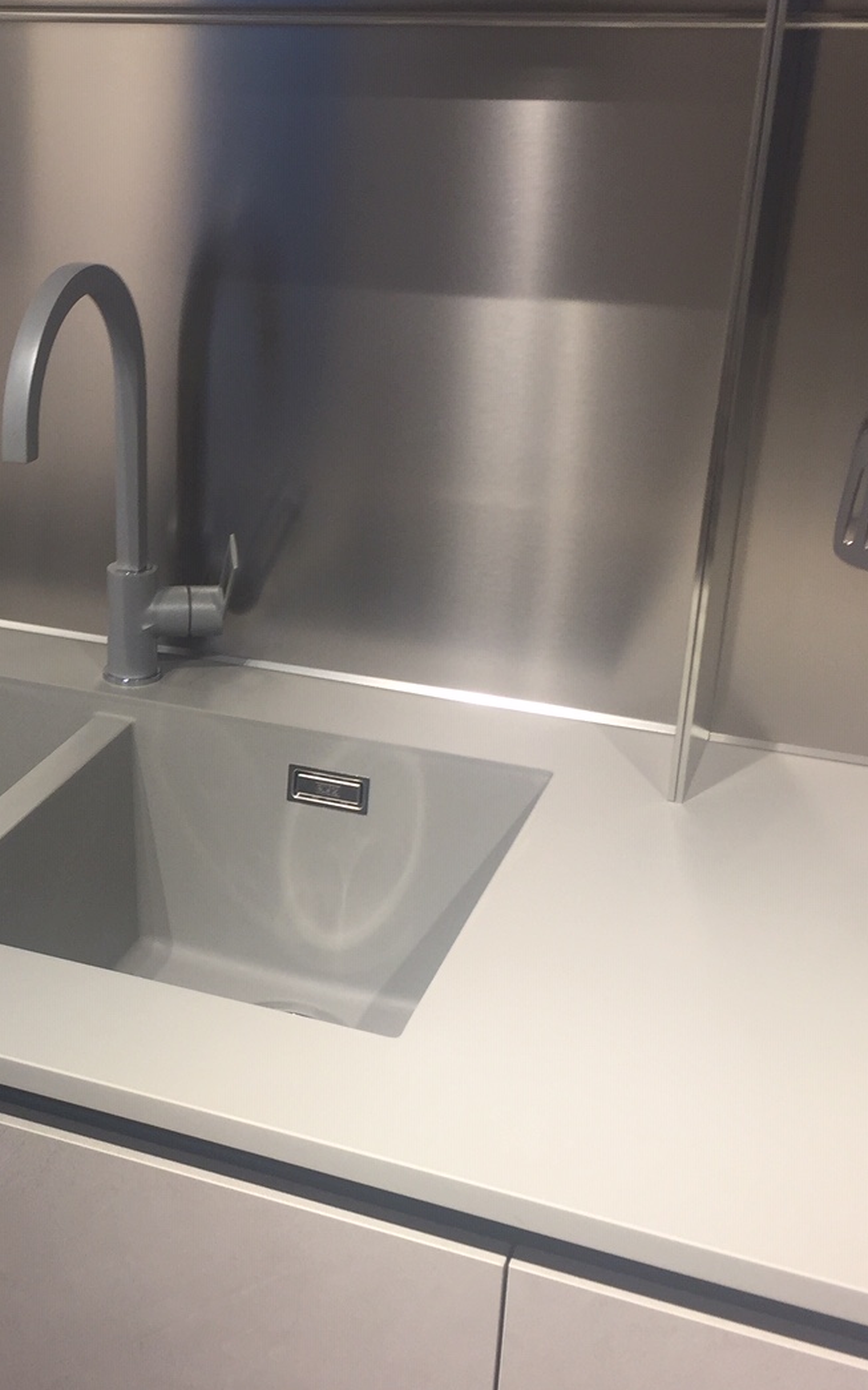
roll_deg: -0.4
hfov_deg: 26.0
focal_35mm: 48
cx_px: 85
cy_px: 685
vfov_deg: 41.8
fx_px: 1817
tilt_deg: -21.6
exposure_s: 1/50
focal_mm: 4.15
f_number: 2.2
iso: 32
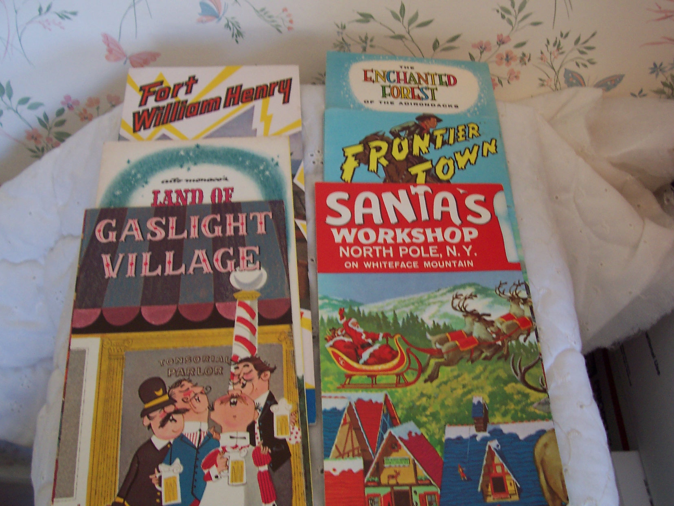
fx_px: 720
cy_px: 253
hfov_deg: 50.1
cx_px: 337
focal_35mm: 37
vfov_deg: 38.7
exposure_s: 1/30
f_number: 2.8
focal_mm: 5.6
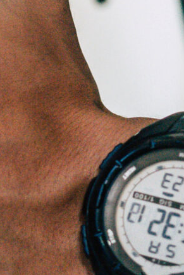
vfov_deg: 4.1
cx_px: -139
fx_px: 3822
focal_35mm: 499
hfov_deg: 2.7
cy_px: 281
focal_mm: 85
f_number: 2.8
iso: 640
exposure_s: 1/200
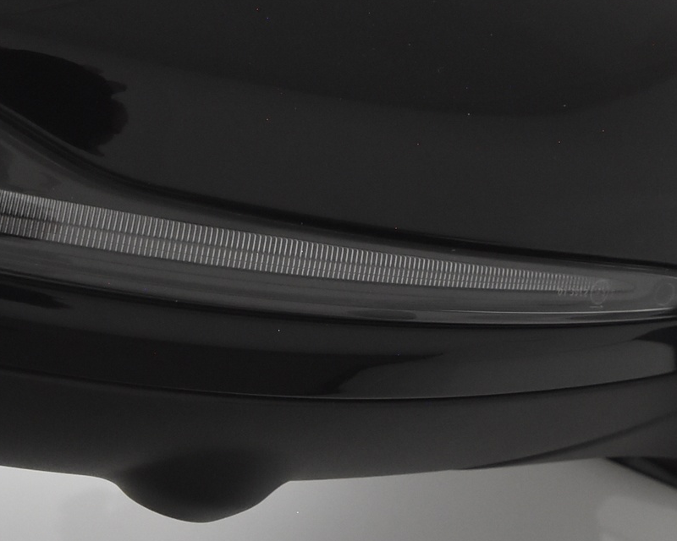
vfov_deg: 17.3
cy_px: 75
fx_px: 1763
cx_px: 369
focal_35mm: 88
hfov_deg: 21.7
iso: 1800
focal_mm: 20
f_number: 5.6
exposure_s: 1/60
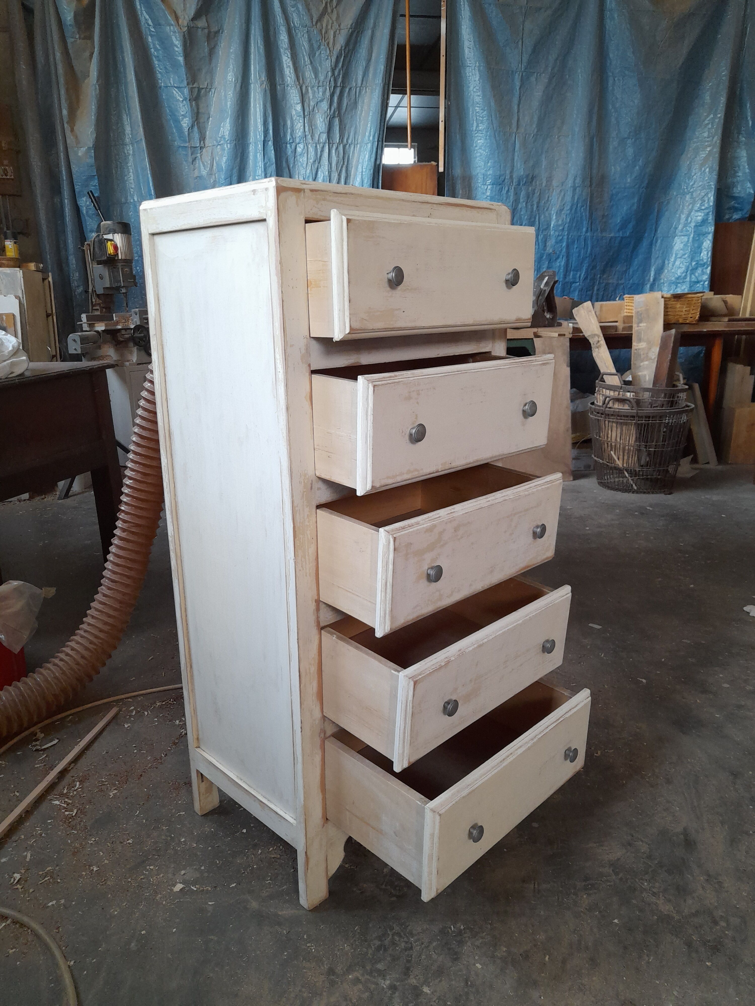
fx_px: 727
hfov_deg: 54.9
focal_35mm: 25
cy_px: 503
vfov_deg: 69.4
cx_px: 378
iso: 320
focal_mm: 4.6
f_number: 2
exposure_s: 1/50
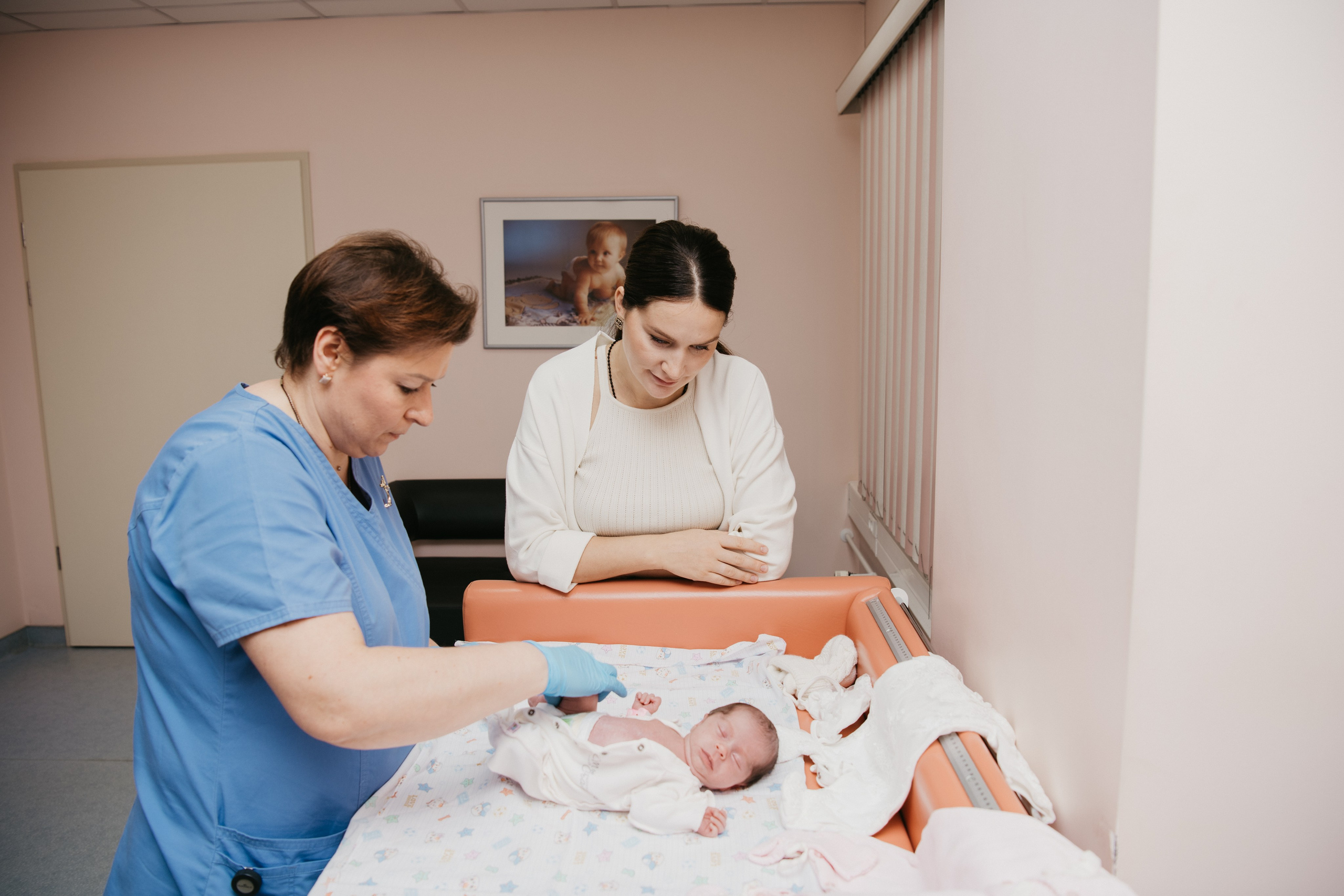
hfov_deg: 66.3
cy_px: 448
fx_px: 1028
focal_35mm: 28
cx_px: 672
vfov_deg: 47.1
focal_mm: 27
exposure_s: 1/160
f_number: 4
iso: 100
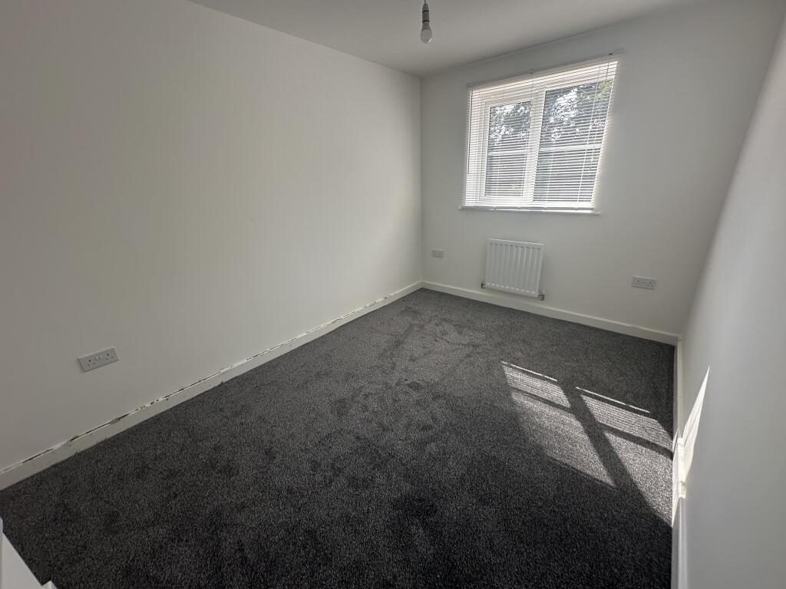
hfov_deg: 102.1
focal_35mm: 14
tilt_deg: -19.5
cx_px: 393
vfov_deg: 85.7
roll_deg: +1.5
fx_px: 318
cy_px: 294
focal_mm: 2.22
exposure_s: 1/198
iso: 40
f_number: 2.2
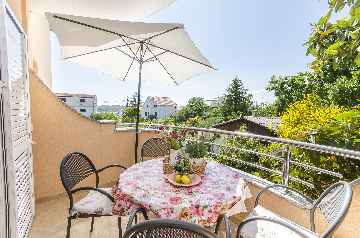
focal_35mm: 15
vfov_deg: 77.1
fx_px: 150
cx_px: 180
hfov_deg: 100.5
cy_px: 119
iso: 160
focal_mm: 10
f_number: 9
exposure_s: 1/200
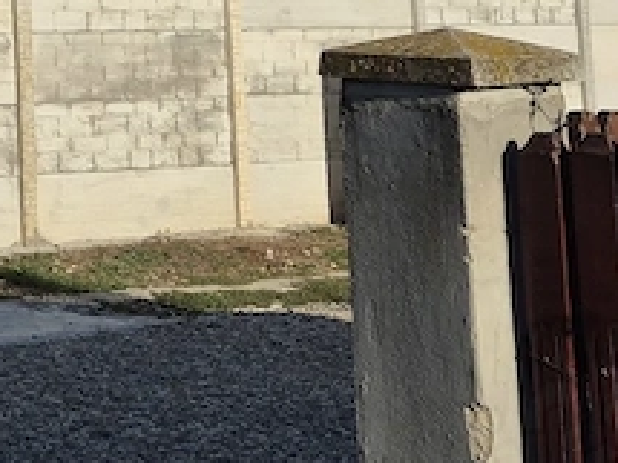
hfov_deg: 15.8
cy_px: -213
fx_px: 1909
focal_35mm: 107
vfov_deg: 13.1
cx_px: -480
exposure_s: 1/3664
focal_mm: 5.4
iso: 25
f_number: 1.8
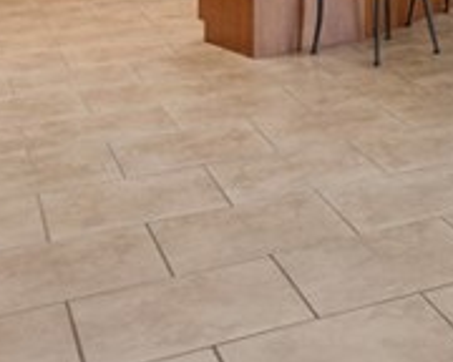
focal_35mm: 80
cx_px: 765
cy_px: -185
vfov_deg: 17.3
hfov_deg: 19.3
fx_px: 1073
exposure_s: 1
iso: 250
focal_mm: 15
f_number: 9
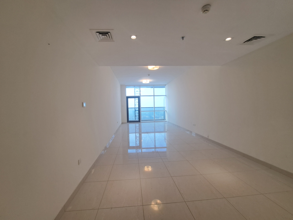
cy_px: 110
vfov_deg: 89.9
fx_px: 110
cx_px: 146
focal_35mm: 13
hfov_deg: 106.2
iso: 80
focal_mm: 1.74
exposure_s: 1/50
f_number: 2.2
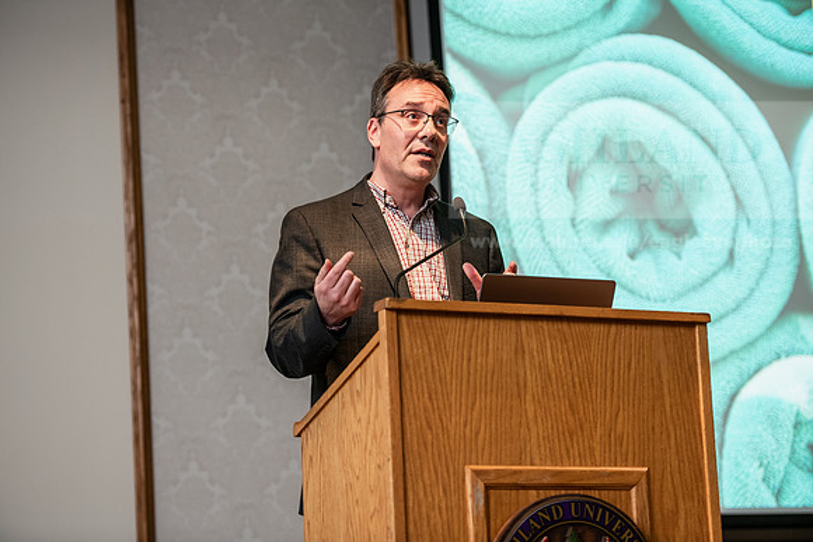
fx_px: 2214
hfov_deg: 20.8
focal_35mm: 98
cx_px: 406
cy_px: 271
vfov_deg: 14.0
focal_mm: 98
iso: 1000
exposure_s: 1/200
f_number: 3.2
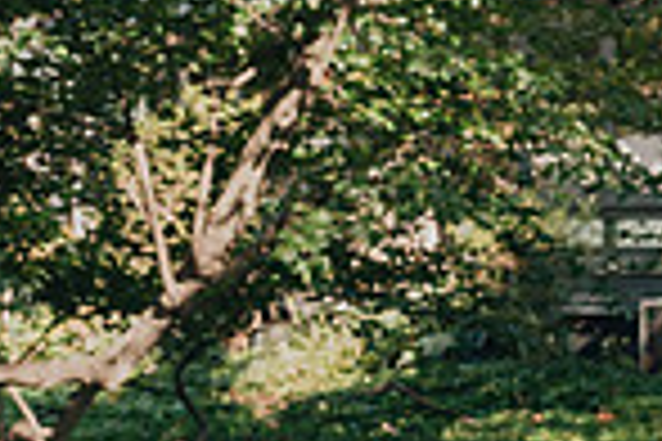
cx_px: 95
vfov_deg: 9.0
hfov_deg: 13.6
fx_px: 2758
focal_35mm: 150
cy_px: 560
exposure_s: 1/320
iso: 400
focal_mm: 38
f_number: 4
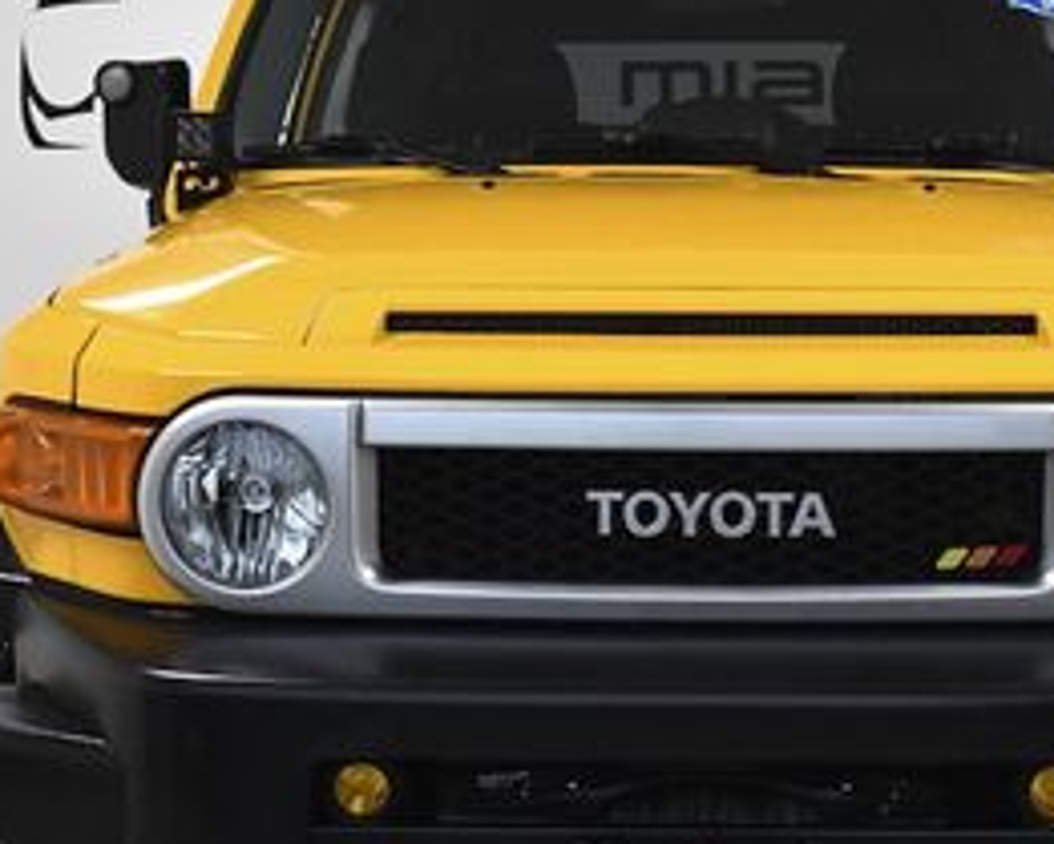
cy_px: 503
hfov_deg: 24.9
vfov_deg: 20.2
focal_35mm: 76
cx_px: 727
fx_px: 2372
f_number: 4.5
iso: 2500
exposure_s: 1/800
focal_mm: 22
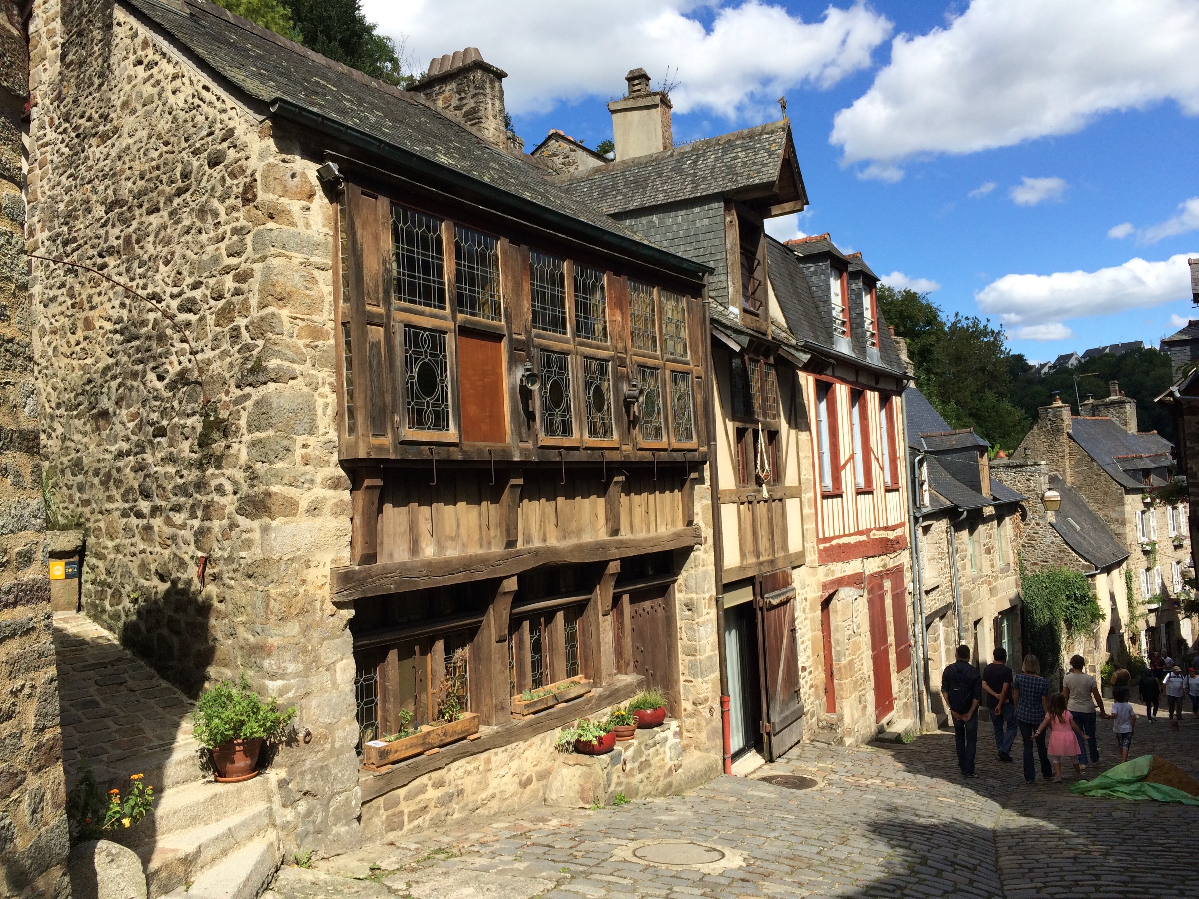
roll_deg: +4.6
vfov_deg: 48.2
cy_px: 450
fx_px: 1004
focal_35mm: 29
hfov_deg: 61.7
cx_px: 600
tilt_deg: +2.9
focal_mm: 4.15
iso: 32
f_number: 2.2
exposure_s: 1/1866
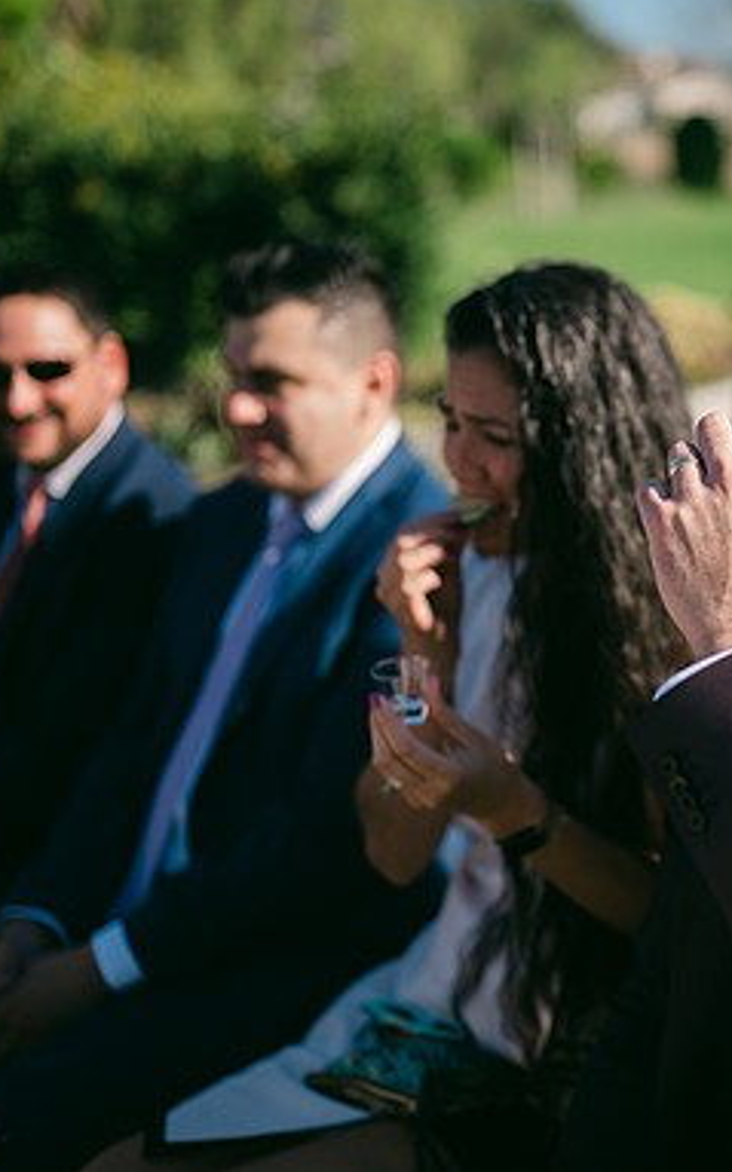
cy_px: 583
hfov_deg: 22.0
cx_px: 698
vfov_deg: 35.7
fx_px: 1821
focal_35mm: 57
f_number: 1.4
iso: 64
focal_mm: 35
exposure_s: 1/10000
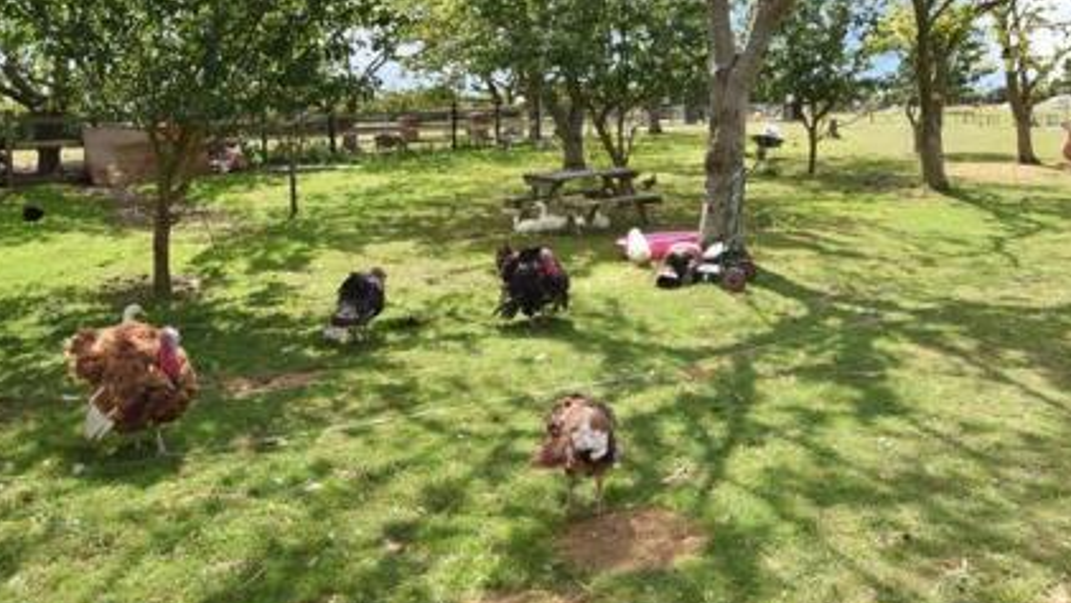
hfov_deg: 61.0
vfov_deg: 35.9
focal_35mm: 32
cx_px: 613
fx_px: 904
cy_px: 139
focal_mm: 13
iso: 200
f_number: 7.1
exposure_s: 1/400
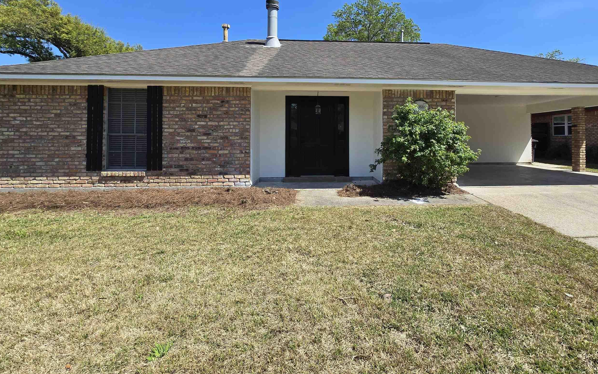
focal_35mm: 17
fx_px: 277
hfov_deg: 93.9
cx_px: 336
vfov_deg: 66.5
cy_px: 131
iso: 50
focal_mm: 2.2
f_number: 2.2
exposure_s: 1/2021
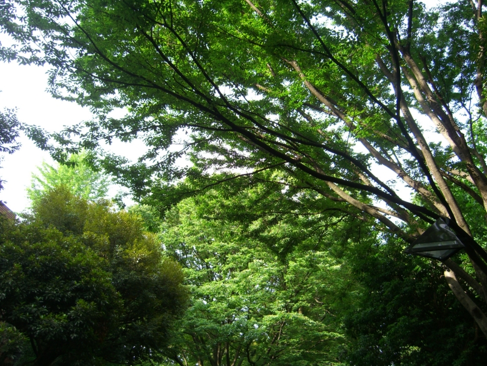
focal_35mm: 39
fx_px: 549
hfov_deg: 47.8
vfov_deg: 36.8
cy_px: 187
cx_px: 245
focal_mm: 7.9
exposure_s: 1/160
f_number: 2.8
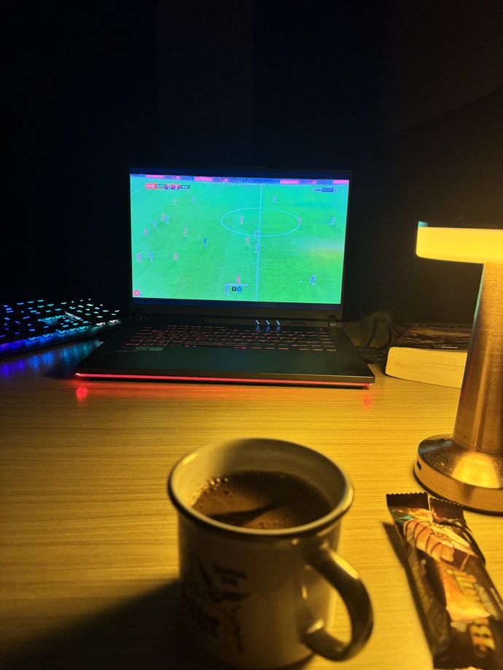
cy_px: 335
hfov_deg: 56.8
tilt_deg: -13.7
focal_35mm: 24
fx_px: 465
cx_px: 252
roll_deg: -1.9
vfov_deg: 71.6
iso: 250
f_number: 1.78
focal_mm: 6.76
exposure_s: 1/60
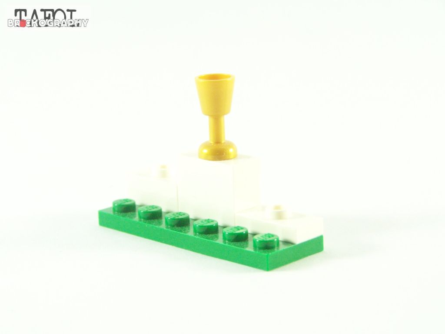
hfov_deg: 18.7
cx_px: 222
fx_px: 1350
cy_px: 167
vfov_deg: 14.1
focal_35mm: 105
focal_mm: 17.5
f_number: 4
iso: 400
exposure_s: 1/60
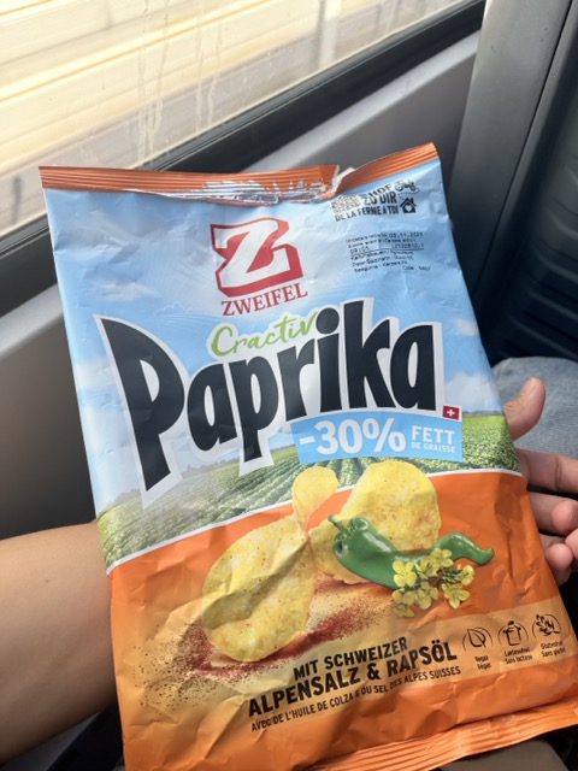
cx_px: 289
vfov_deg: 67.3
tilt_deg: -53.8
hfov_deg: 53.1
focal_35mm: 26
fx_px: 579
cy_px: 386
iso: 40
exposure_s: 1/299
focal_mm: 5.96
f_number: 1.6
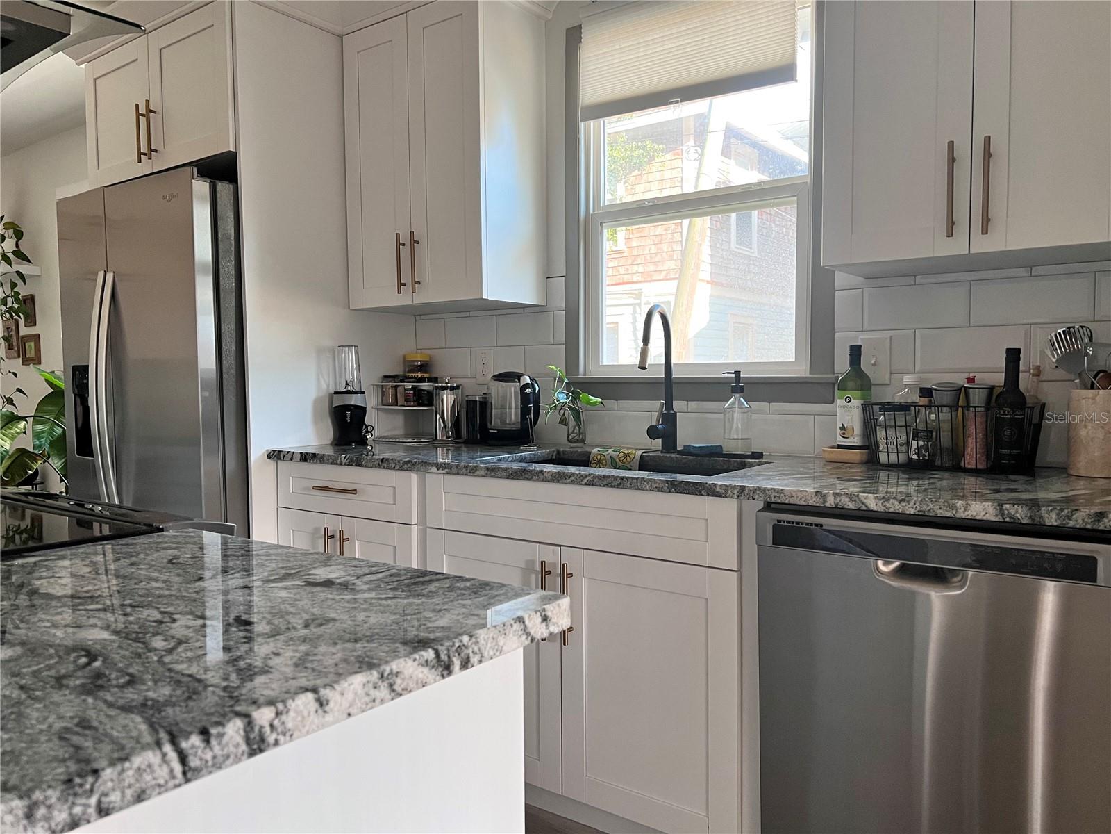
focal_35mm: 26
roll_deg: +0.8
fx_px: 834
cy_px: 417
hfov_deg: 67.3
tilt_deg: -2.9
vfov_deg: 53.1
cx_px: 556
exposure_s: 1/67
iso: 125
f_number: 1.5
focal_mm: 5.7
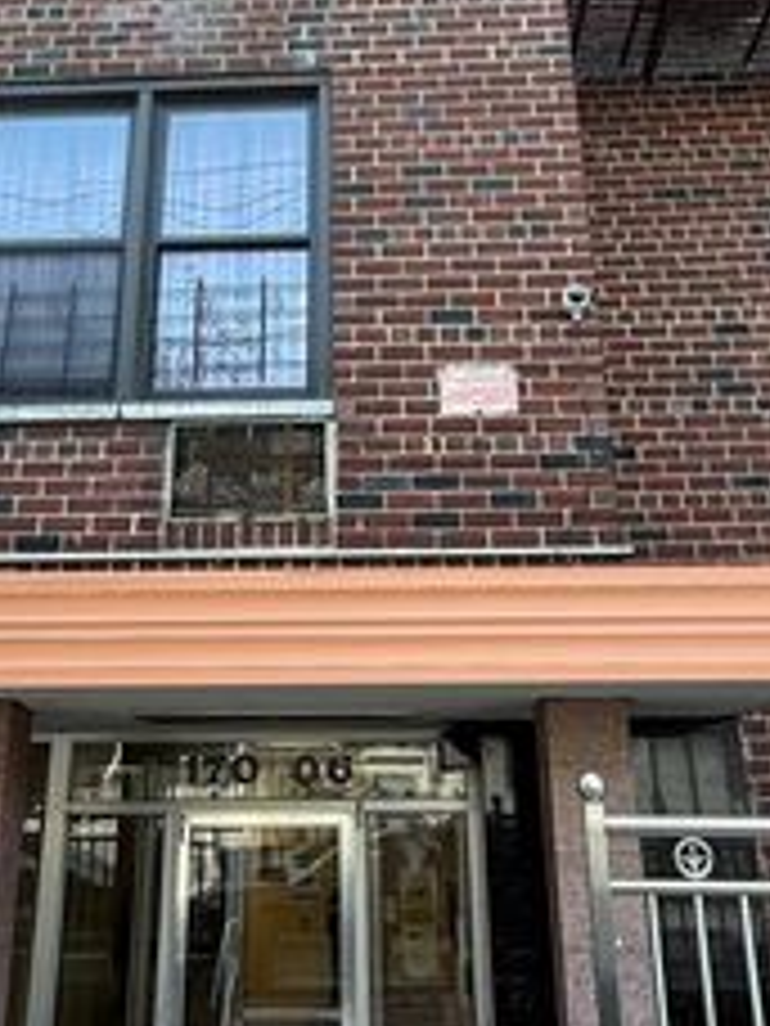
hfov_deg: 35.1
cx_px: 324
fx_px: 1216
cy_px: 263
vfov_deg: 44.3
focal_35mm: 41
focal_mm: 2.22
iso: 50
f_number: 2.2
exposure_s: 1/112
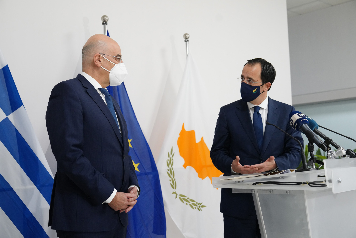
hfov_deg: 42.7
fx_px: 455
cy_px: 119
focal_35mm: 46
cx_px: 178
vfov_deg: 29.2
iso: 3200
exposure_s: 1/250
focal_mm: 46
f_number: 4
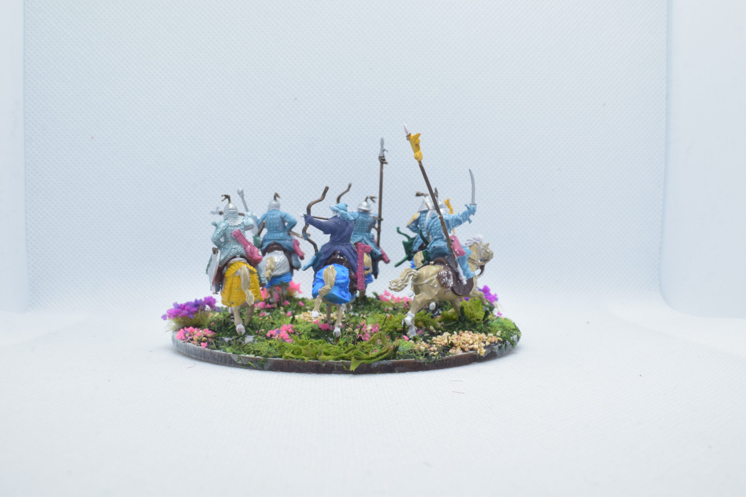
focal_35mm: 40
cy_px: 248
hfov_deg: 47.9
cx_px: 373
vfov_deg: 33.0
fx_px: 839
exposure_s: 1/60
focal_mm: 27
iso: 800
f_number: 18
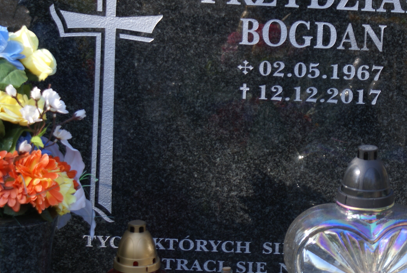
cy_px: 102
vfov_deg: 9.9
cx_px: 312
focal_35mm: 139
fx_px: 1574
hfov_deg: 14.7
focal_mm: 50
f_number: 5.6
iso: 100
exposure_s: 1/100
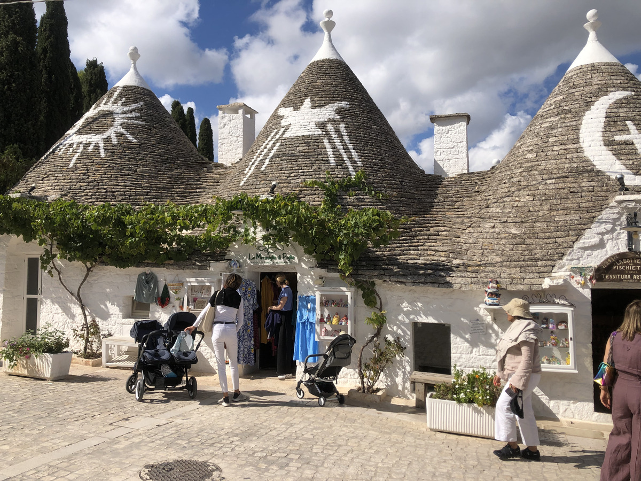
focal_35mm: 28
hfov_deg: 63.4
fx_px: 518
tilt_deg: +2.4
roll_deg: +1.1
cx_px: 320
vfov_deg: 49.7
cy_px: 240
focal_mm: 4
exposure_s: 1/3247
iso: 20
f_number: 1.8
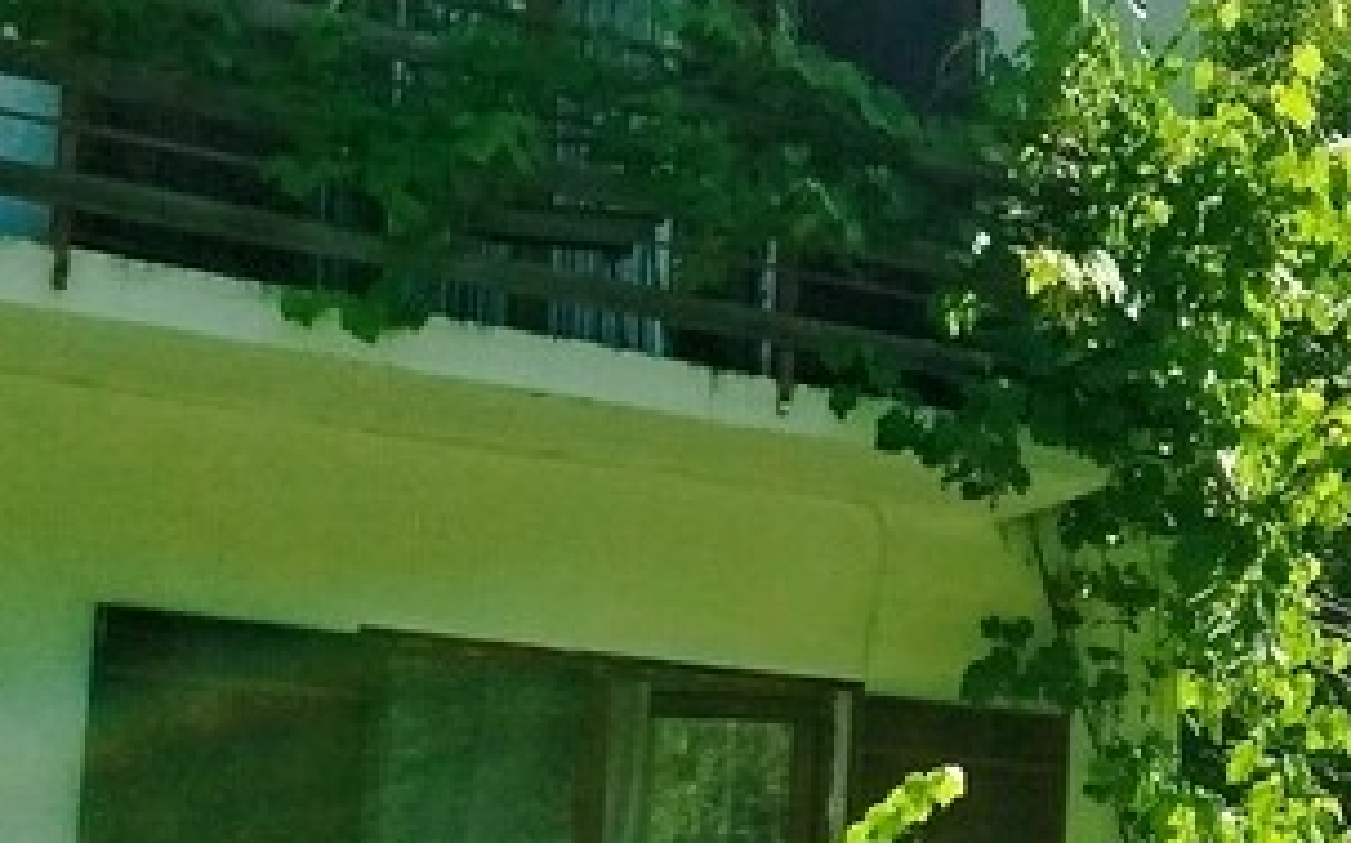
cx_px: 2145
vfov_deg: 14.9
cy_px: 825
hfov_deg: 20.0
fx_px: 3165
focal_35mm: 86
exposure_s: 1/1215
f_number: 1.7
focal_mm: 5.31
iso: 50
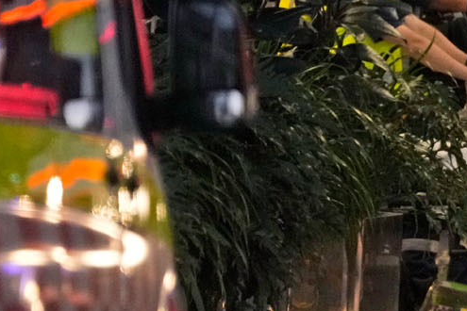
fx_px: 21480
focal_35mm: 1656
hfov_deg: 1.2
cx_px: 765
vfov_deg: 0.8
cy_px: 123
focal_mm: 400
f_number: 5.6
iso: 4000
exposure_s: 1/200
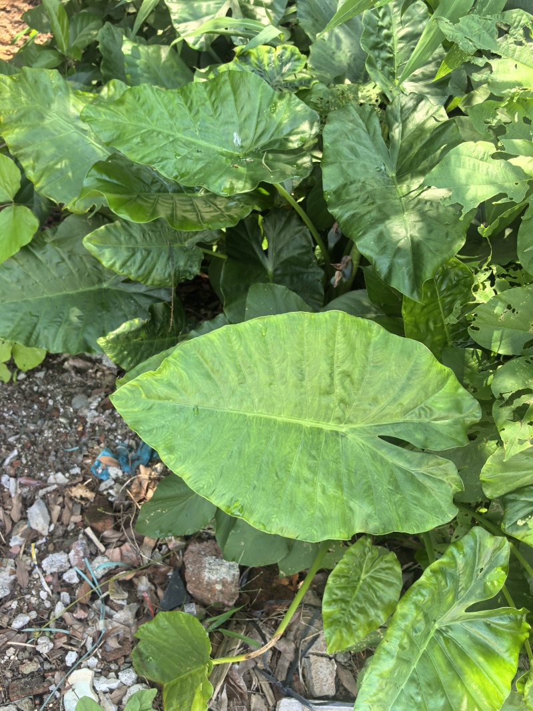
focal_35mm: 27
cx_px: 266
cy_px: 356
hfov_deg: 51.3
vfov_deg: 65.3
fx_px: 554
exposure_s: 1/929
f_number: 2
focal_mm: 6.98
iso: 640
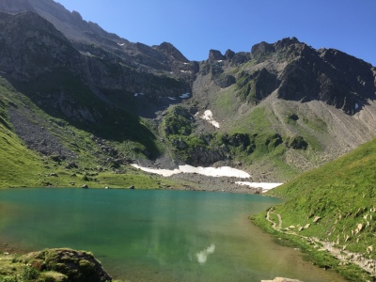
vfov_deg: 48.2
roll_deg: -4.7
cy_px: 141
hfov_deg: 61.7
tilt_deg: +9.0
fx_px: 315
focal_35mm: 29
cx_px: 188
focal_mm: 4.15
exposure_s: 1/1163
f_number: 2.2
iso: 32
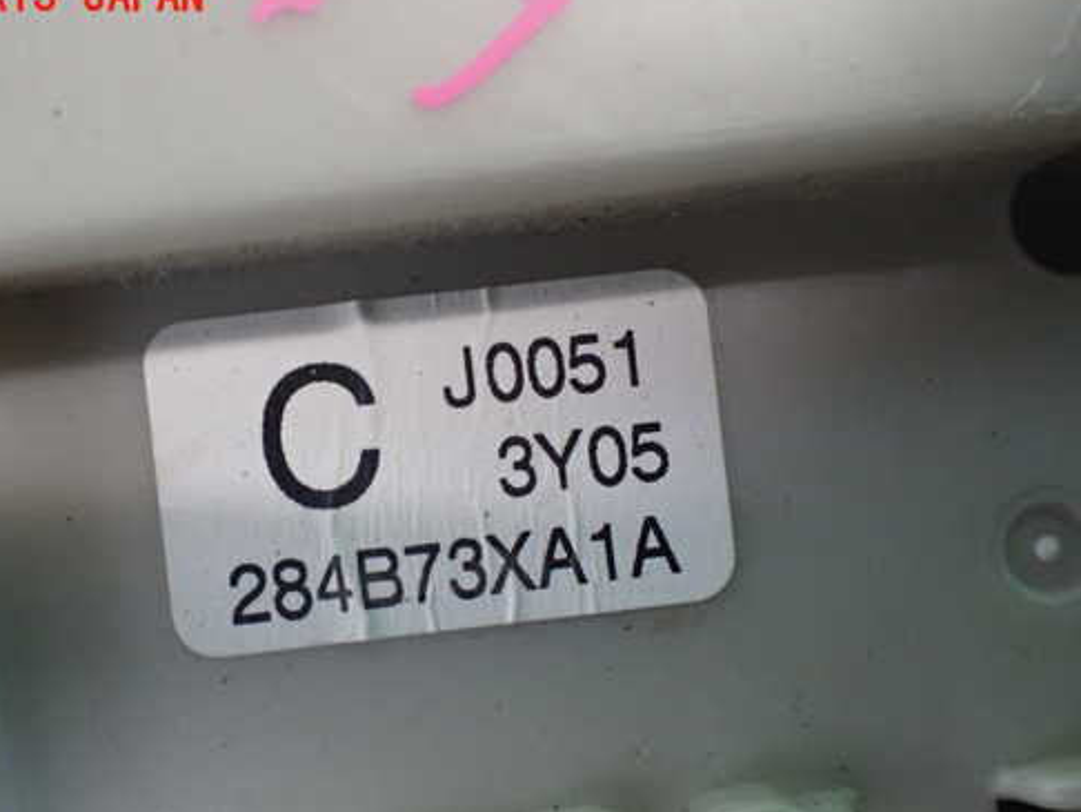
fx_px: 1156
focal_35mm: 37
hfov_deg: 50.0
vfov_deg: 38.6
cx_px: 467
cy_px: 469
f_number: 2.3
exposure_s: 1/125
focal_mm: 5.4
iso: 800
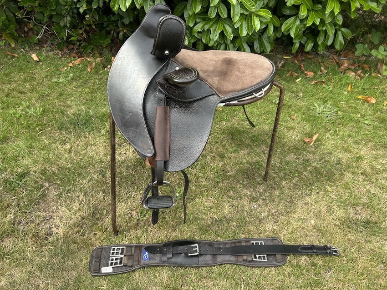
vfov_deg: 53.1
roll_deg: +2.1
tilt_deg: -44.7
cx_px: 194
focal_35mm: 26
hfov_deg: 67.3
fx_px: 291
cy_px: 145
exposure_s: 1/873
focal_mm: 5.7
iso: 50
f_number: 1.5
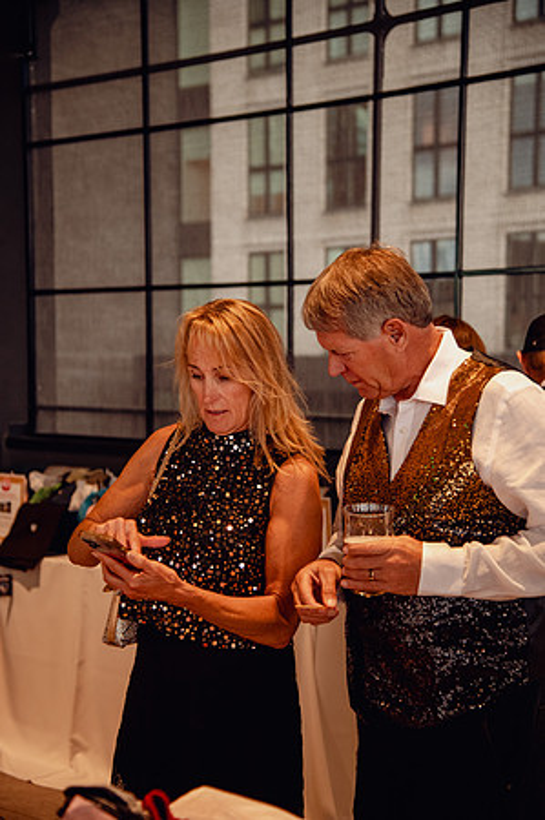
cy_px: 410
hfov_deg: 23.3
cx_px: 272
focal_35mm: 58
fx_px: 1320
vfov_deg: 34.5
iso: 4500
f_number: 4
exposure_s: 1/60
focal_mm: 58
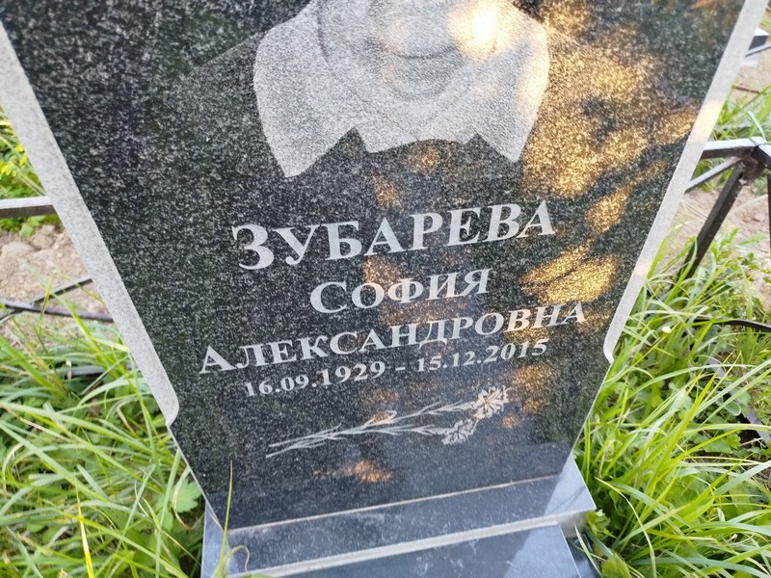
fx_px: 535
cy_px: 289
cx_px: 386
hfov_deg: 71.6
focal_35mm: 24
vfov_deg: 56.8
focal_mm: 5.31
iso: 160
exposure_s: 1/33
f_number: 1.7
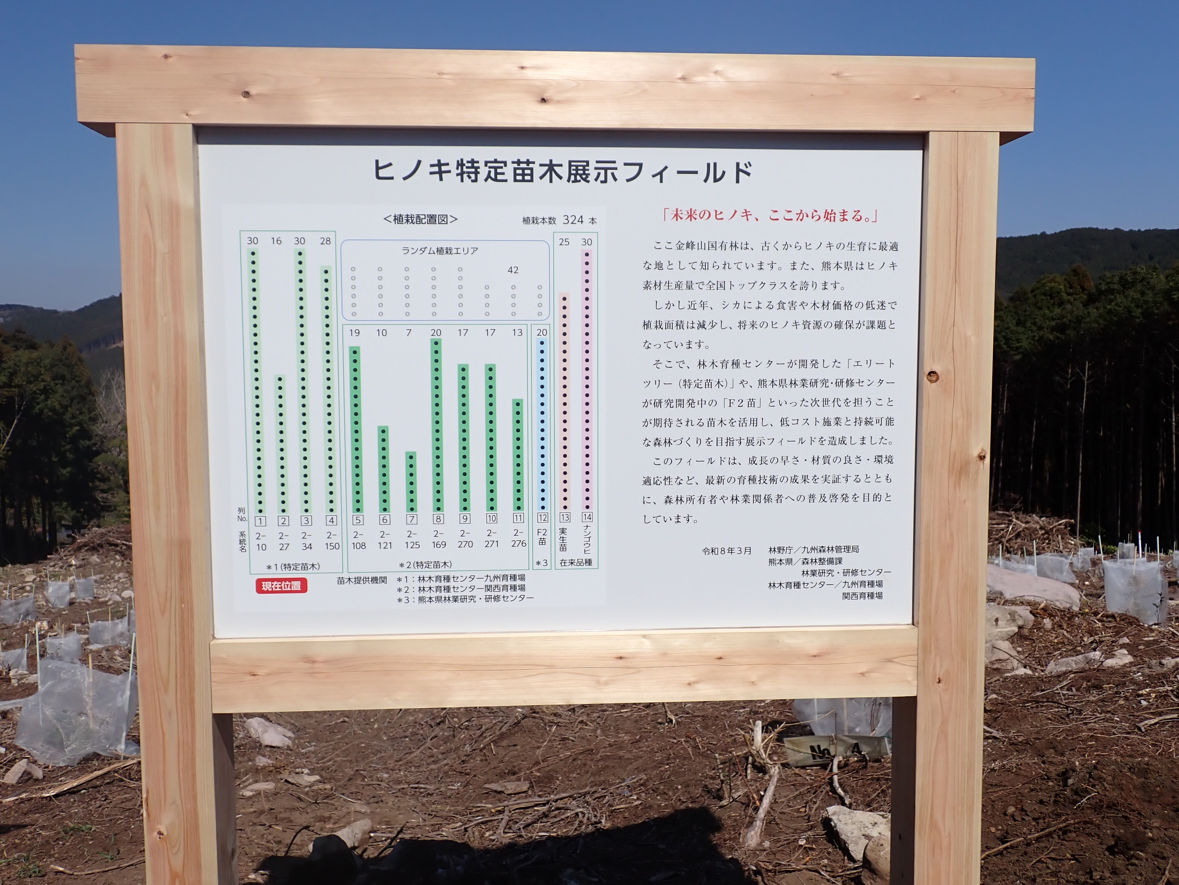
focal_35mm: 30
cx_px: 590
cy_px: 442
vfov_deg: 46.8
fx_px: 1022
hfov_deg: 60.0
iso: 100
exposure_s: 1/500
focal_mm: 5.4
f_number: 9
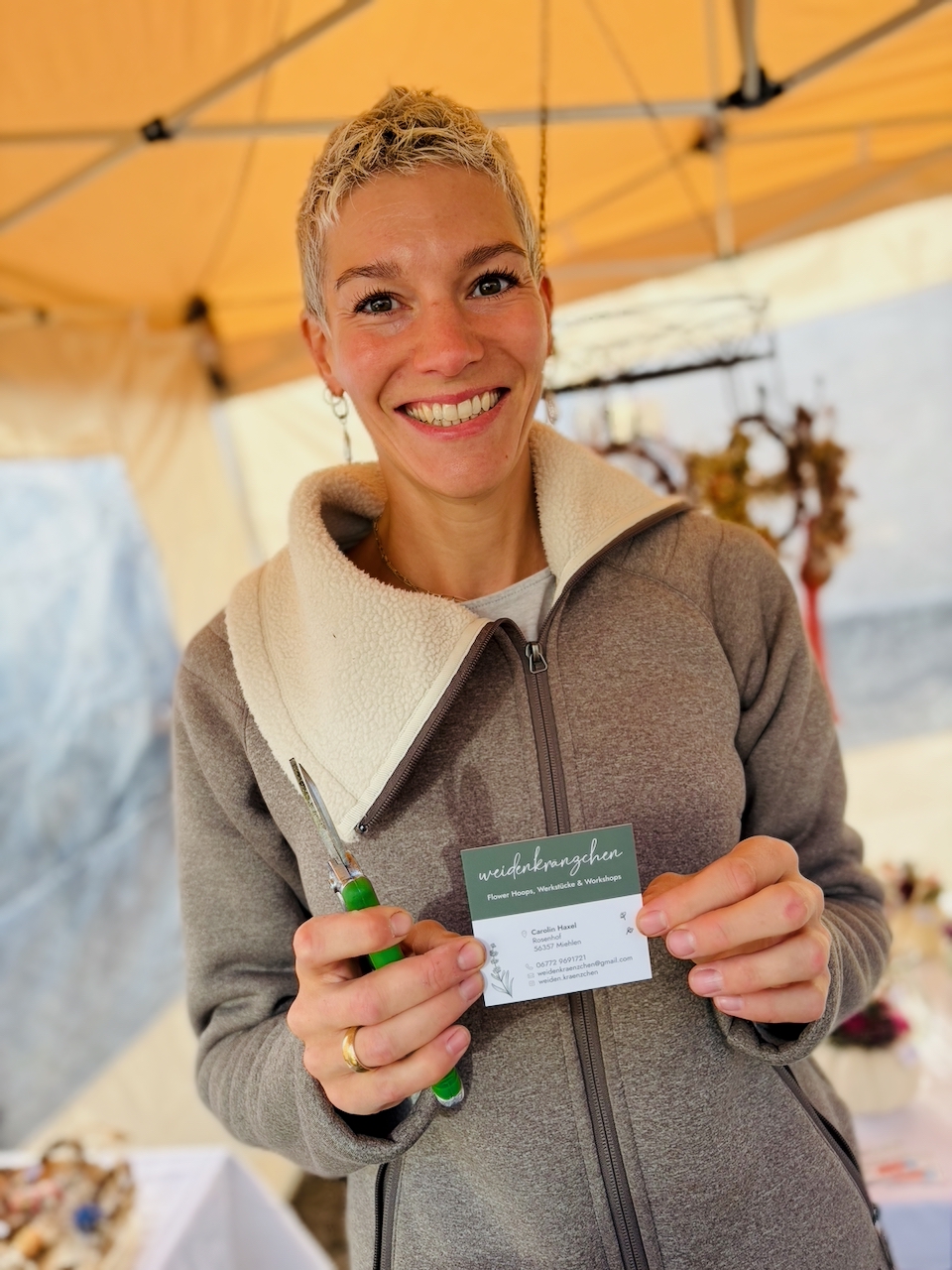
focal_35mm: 26
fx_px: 953
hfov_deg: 53.1
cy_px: 635
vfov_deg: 67.3
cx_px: 476
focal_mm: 5.96
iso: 50
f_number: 1.6
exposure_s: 1/612
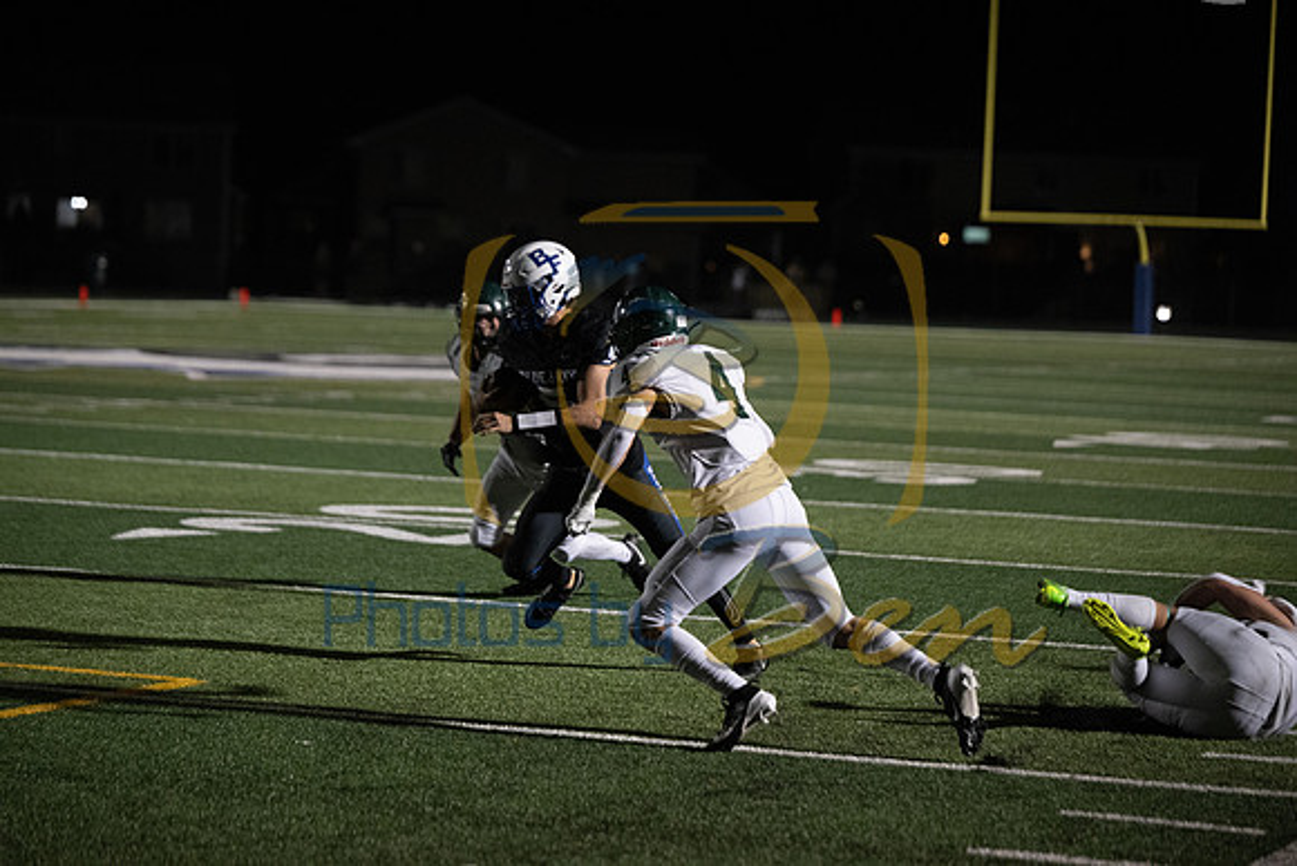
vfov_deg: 11.9
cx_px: 648
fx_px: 4144
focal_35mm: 115
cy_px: 433
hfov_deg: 17.8
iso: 5000
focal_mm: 115
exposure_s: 1/1250
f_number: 2.8
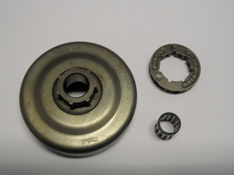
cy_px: 88
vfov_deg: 36.0
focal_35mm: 40
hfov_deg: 46.8
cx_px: 117
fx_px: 270
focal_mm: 6.5
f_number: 3.6
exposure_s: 1/20
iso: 200
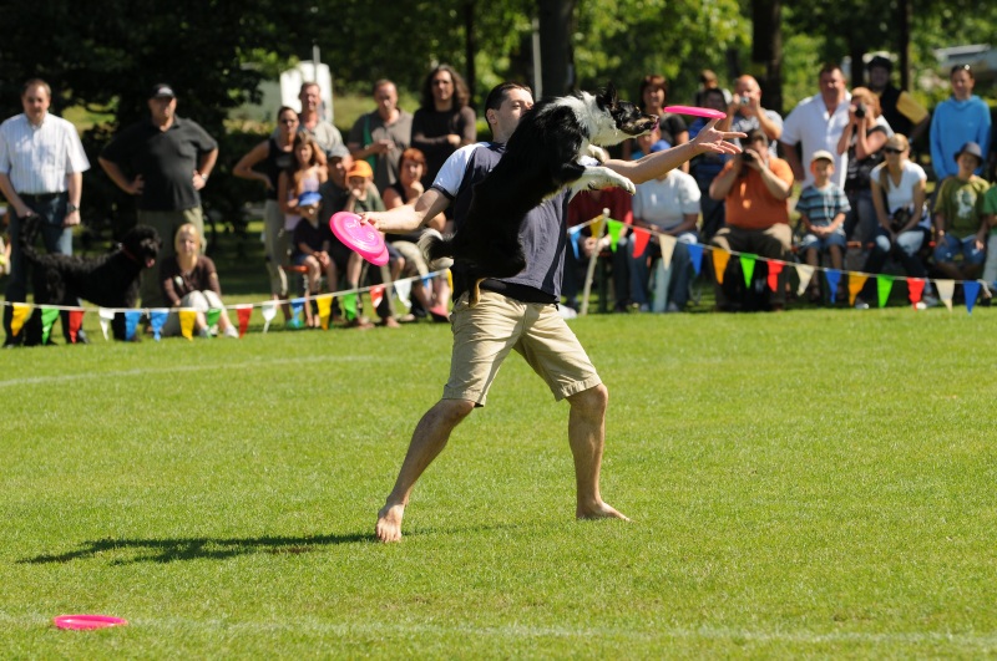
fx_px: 5600
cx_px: 498
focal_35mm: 202
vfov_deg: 6.8
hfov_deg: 10.2
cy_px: 330
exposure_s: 1/1000
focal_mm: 135
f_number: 4
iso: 200
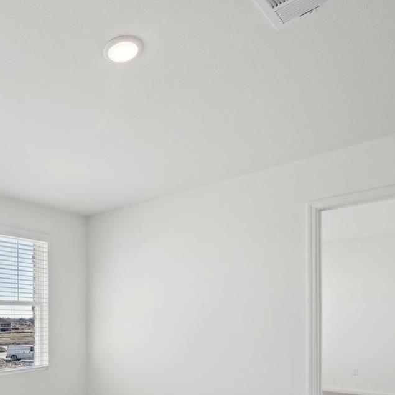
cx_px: 45
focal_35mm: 30
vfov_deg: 51.0
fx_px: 387
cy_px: 311
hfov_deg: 48.7
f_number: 8
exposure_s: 1/80
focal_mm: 14
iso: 160
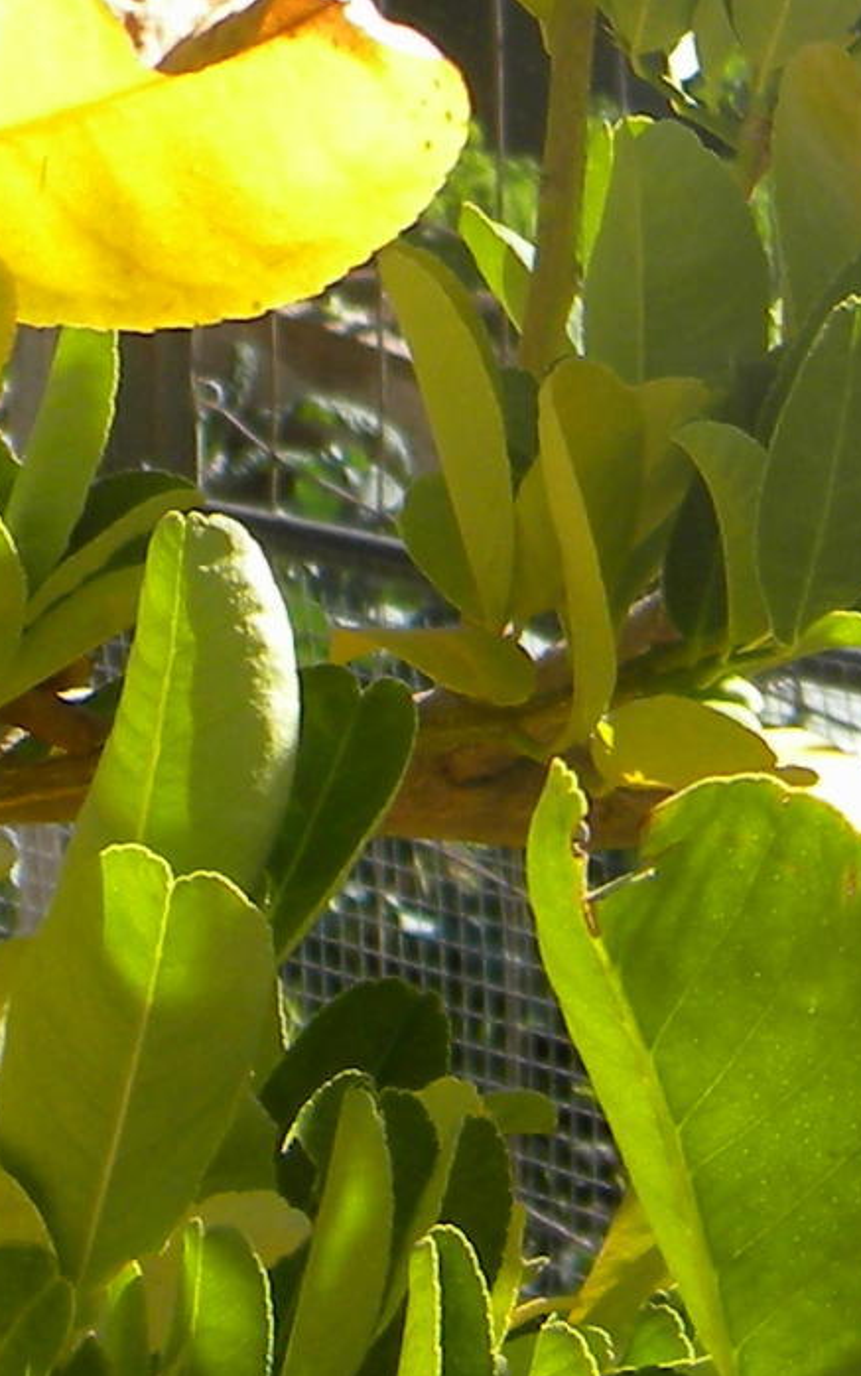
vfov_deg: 9.6
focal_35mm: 214
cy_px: -465
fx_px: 8025
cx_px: 248
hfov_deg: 6.1
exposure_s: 1/338
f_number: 3.9
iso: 80
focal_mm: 8.6
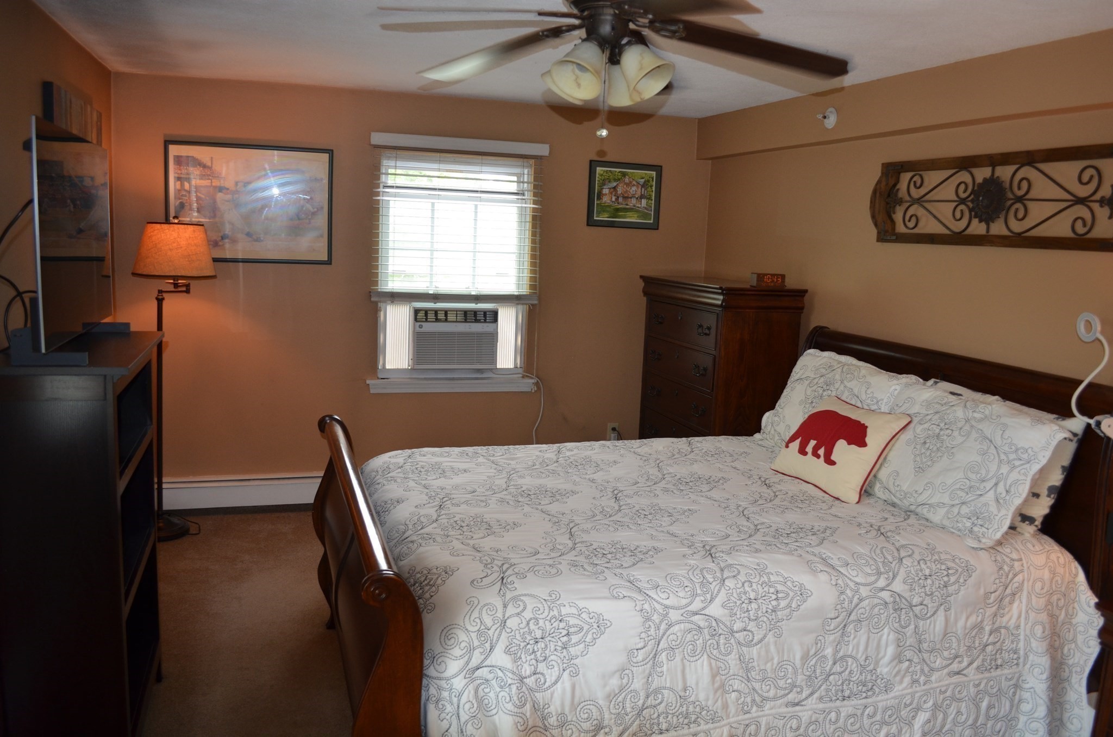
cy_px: 368
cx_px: 556
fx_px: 833
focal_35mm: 27
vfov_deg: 47.7
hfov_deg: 67.5
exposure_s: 1/60
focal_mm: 18
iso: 400
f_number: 3.5
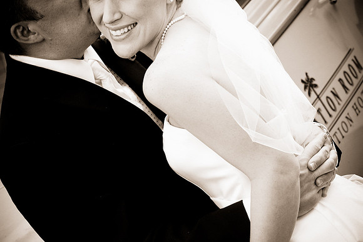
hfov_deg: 13.0
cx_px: 182
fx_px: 1593
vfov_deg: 8.7
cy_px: 121
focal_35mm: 158
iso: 800
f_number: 8
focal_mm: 105
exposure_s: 1/125
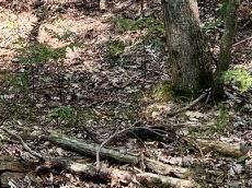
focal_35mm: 107
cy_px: -121
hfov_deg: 16.8
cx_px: -116
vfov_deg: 12.8
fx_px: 778
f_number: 1.78
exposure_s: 1/211
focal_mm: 6.86
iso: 64
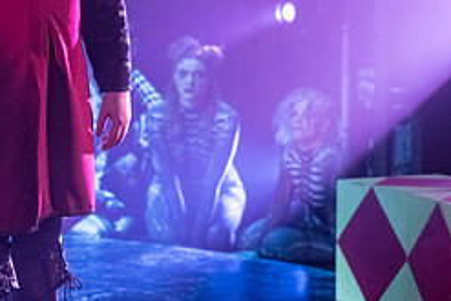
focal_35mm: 130
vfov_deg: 10.5
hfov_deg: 15.8
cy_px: -14
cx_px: 217
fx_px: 1629
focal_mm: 35
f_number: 2
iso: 2000
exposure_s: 1/250
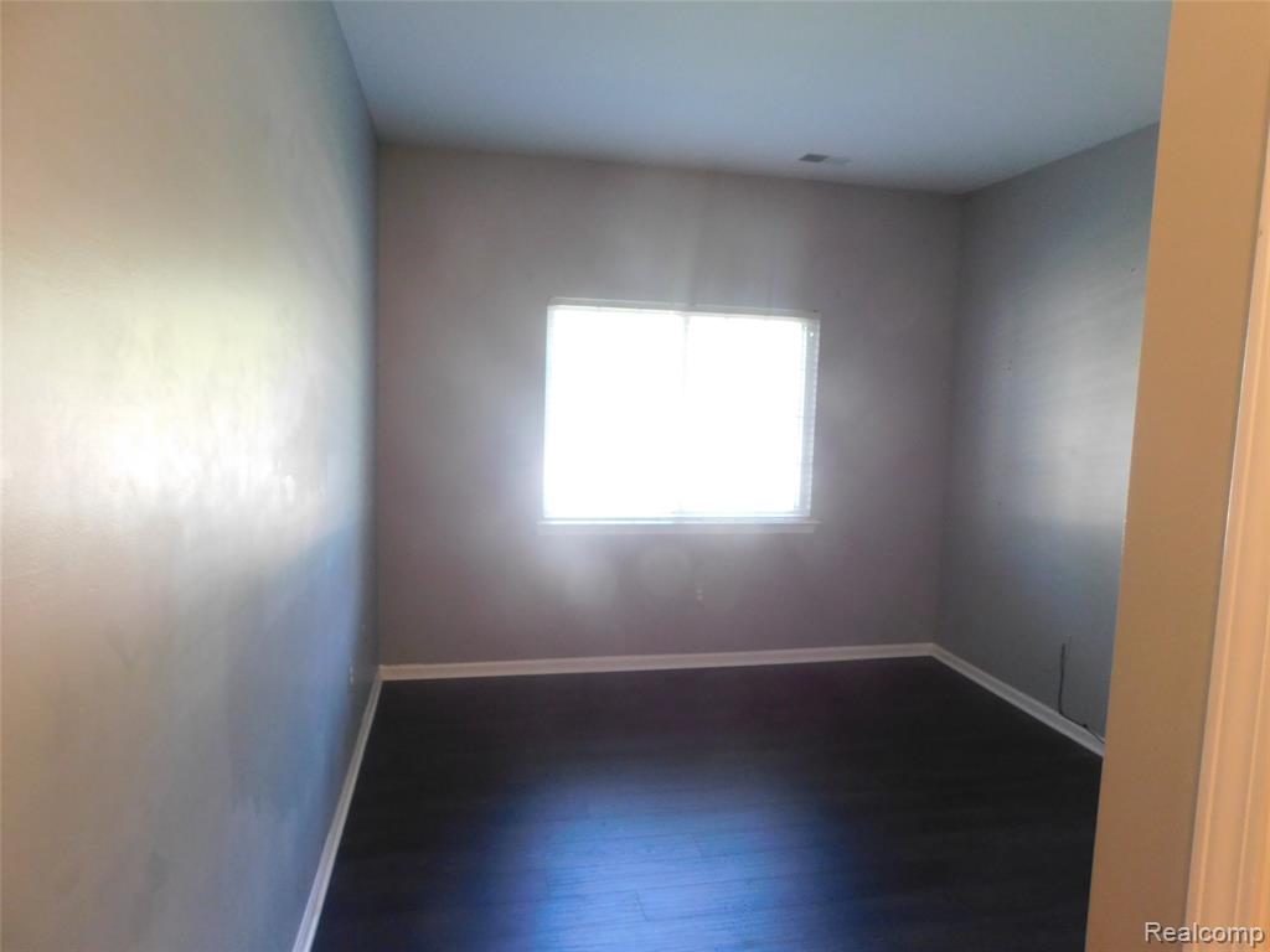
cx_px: 635
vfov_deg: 58.9
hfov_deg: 73.9
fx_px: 844
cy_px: 476
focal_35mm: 23
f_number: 3
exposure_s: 1/30
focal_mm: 4
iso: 320
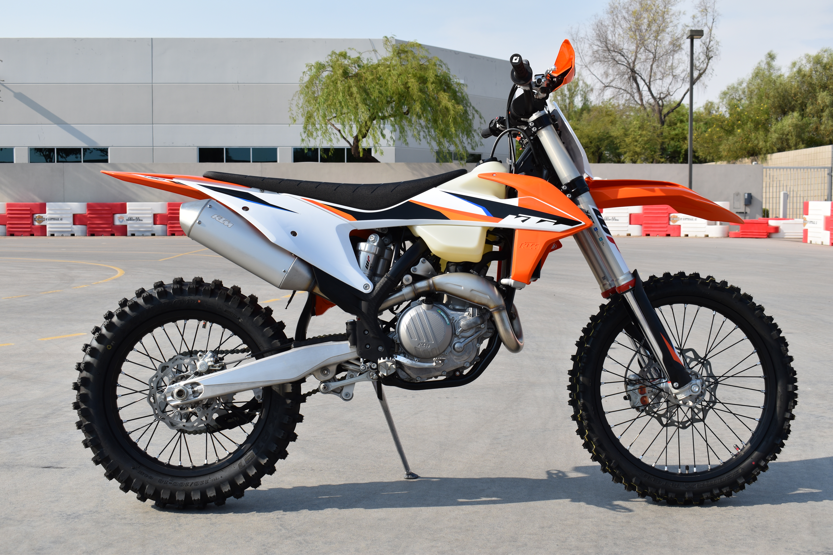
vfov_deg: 33.0
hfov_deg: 47.9
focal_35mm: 40
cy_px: 278
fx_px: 937
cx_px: 416
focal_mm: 27
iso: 100
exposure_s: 1/320
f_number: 9
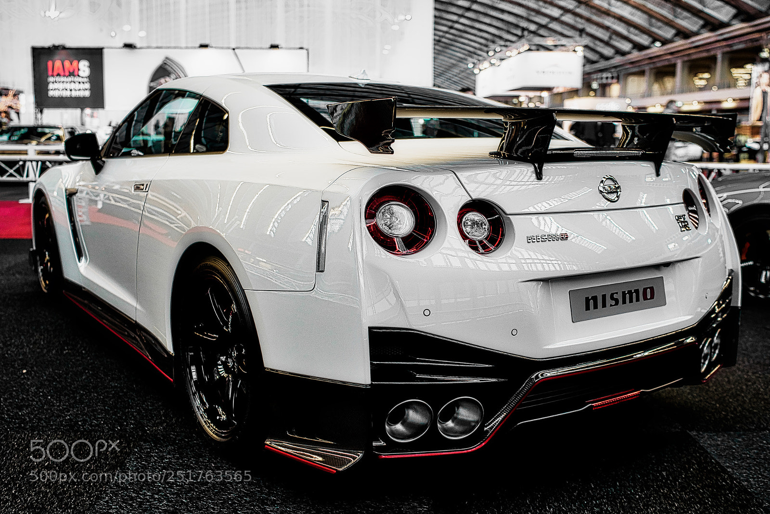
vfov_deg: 37.9
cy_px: 257
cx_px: 385
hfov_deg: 54.4
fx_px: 749
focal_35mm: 35
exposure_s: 1/40
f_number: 2.8
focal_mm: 35
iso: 500
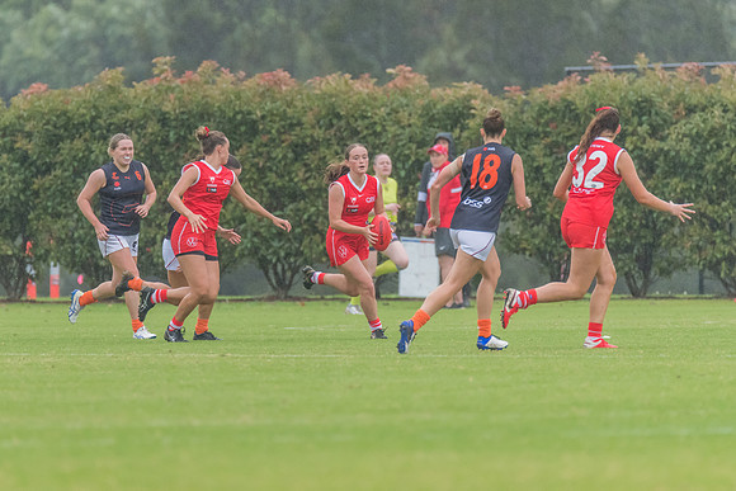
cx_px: 288
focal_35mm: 769
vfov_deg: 1.8
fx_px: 15728
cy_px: 232
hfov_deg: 2.7
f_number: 6.3
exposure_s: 1/1600
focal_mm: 550
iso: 2000
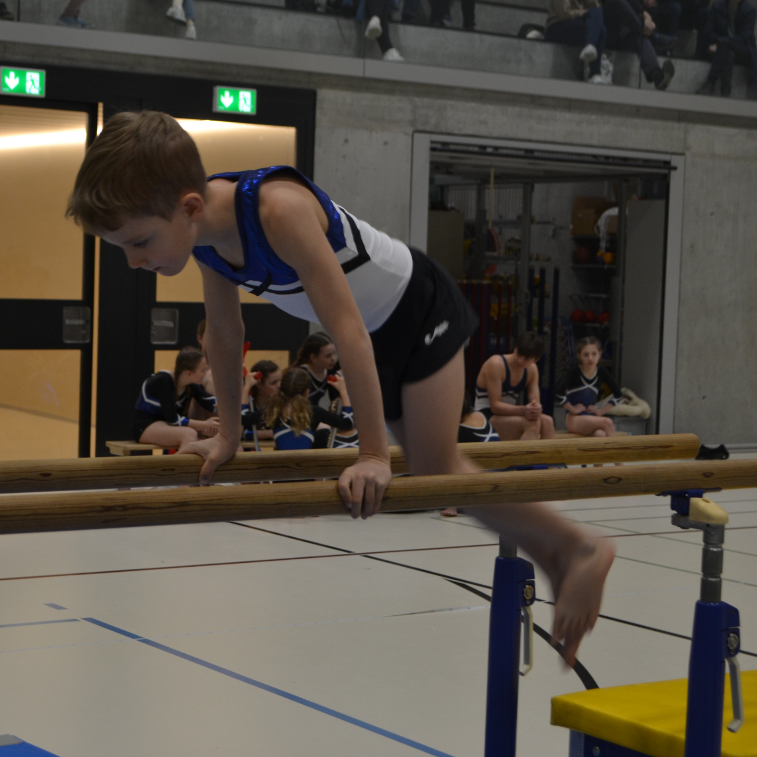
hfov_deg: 24.3
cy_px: 376
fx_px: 1757
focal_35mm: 71
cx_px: 289
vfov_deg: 24.3
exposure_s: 1/80
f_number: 5
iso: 400
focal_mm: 36
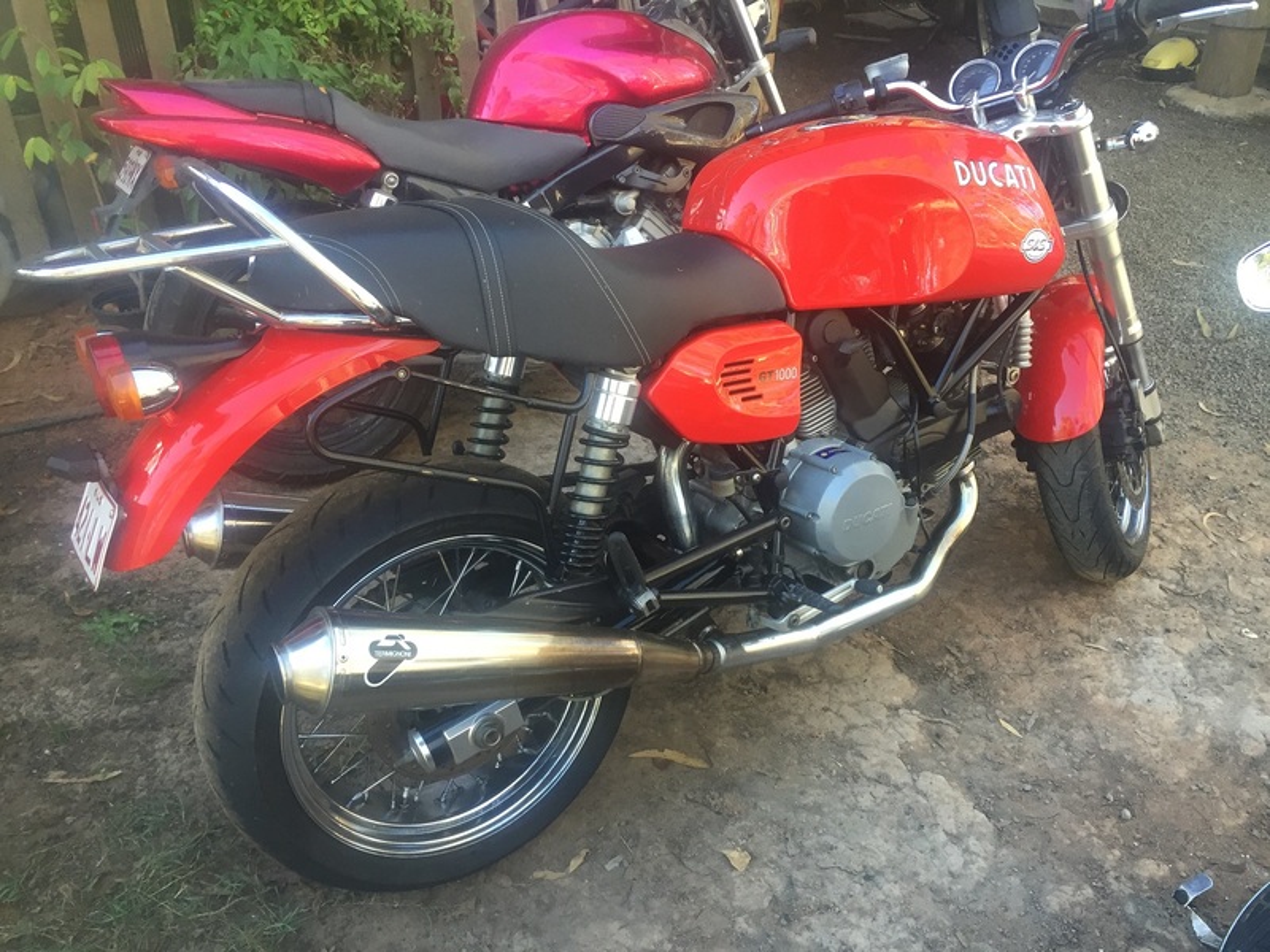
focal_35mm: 29
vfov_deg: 48.2
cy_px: 476
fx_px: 1064
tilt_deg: -31.8
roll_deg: -0.3
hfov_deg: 61.7
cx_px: 635
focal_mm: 4.15
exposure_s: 1/30
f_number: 2.2
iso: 32
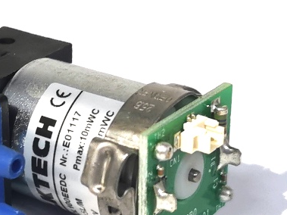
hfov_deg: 26.2
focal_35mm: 73
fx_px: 605
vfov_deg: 20.1
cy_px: 140
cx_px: 56
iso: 100
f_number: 1.6
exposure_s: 1/50
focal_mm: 5.56
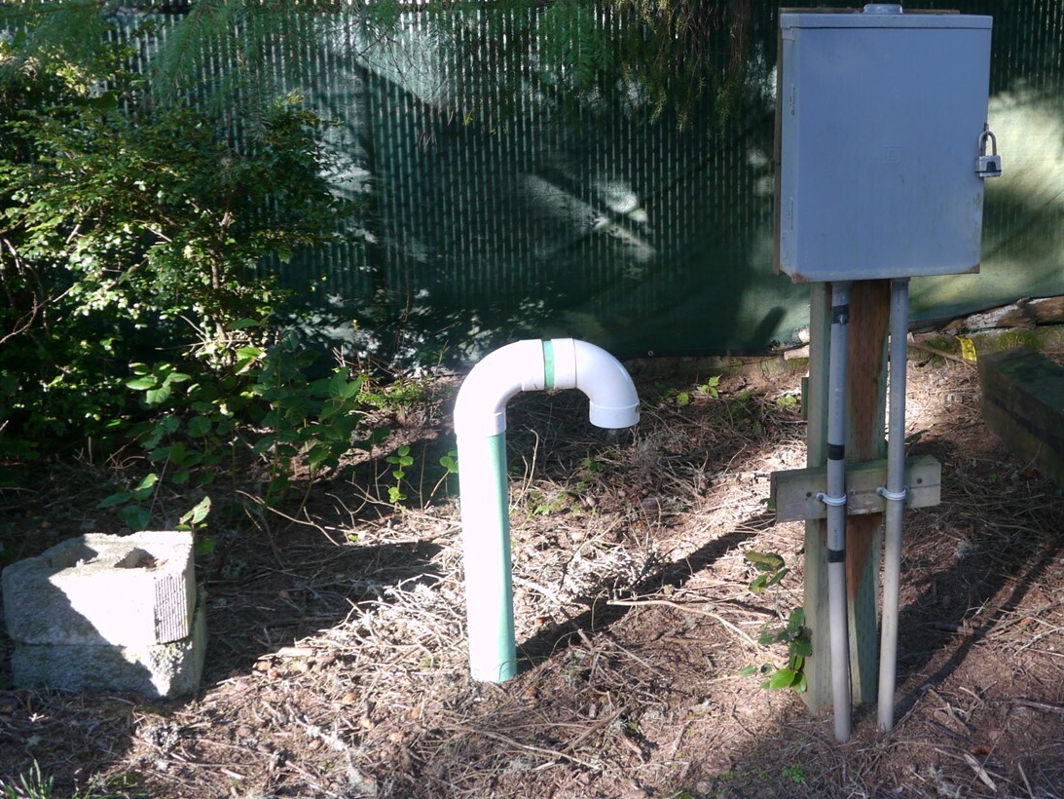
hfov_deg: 44.8
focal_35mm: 41
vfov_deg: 34.9
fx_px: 1260
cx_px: 746
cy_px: 281
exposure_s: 1/50
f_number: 4
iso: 100
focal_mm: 14
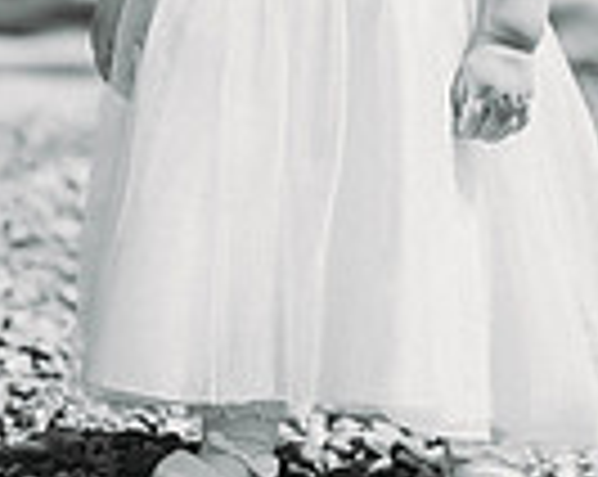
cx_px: 303
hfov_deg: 7.2
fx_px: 4772
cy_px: -306
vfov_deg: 5.6
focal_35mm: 270
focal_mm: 85
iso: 100
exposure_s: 1/4000
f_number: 1.8
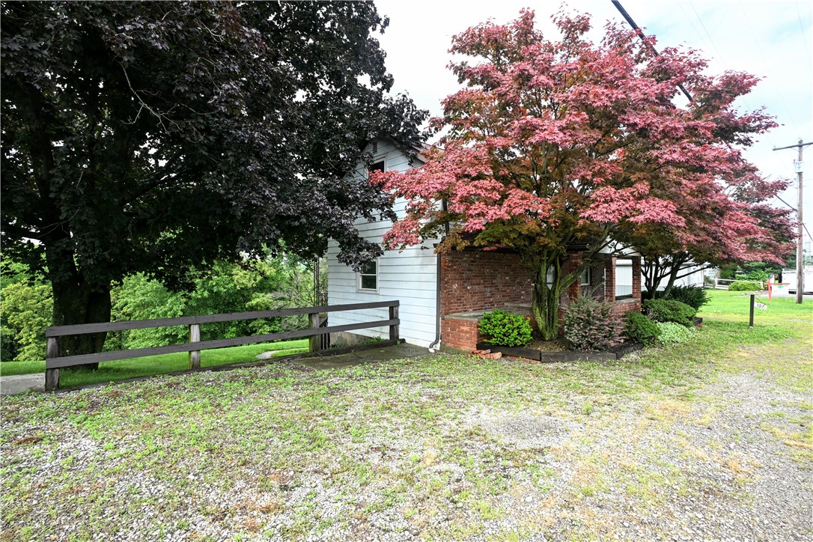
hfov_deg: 90.0
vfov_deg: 67.4
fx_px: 406
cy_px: 271
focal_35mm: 18
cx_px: 406
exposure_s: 1/80
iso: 100
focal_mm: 12
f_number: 6.3
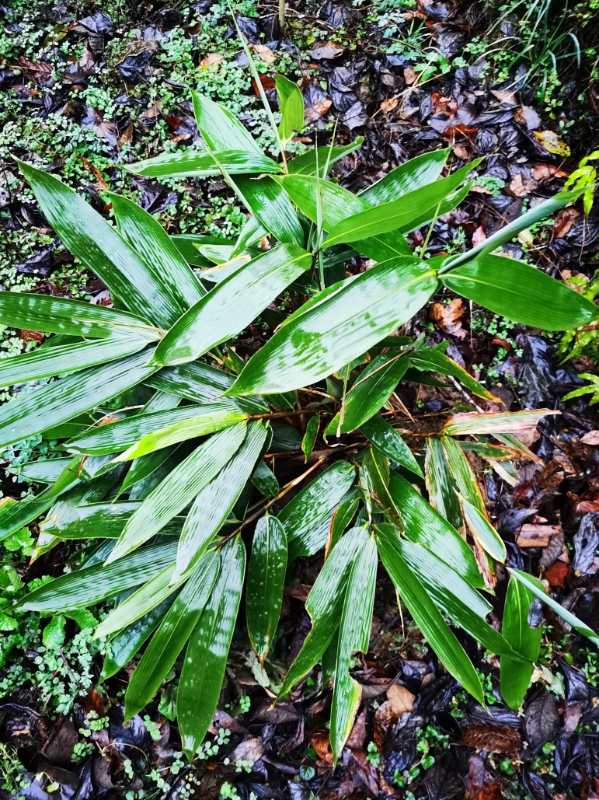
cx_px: 296
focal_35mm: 28
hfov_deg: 49.7
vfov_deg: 63.5
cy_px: 398
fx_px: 646
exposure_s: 1/25
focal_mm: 5.56
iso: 640
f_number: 1.6
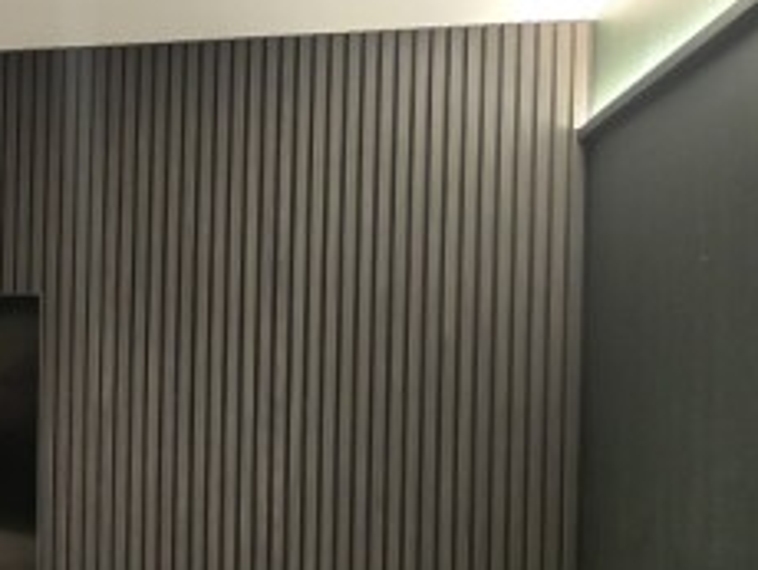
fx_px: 1315
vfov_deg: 24.3
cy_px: 395
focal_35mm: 60
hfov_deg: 28.8
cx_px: -96
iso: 1250
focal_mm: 6.3
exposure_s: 1/100
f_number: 1.7
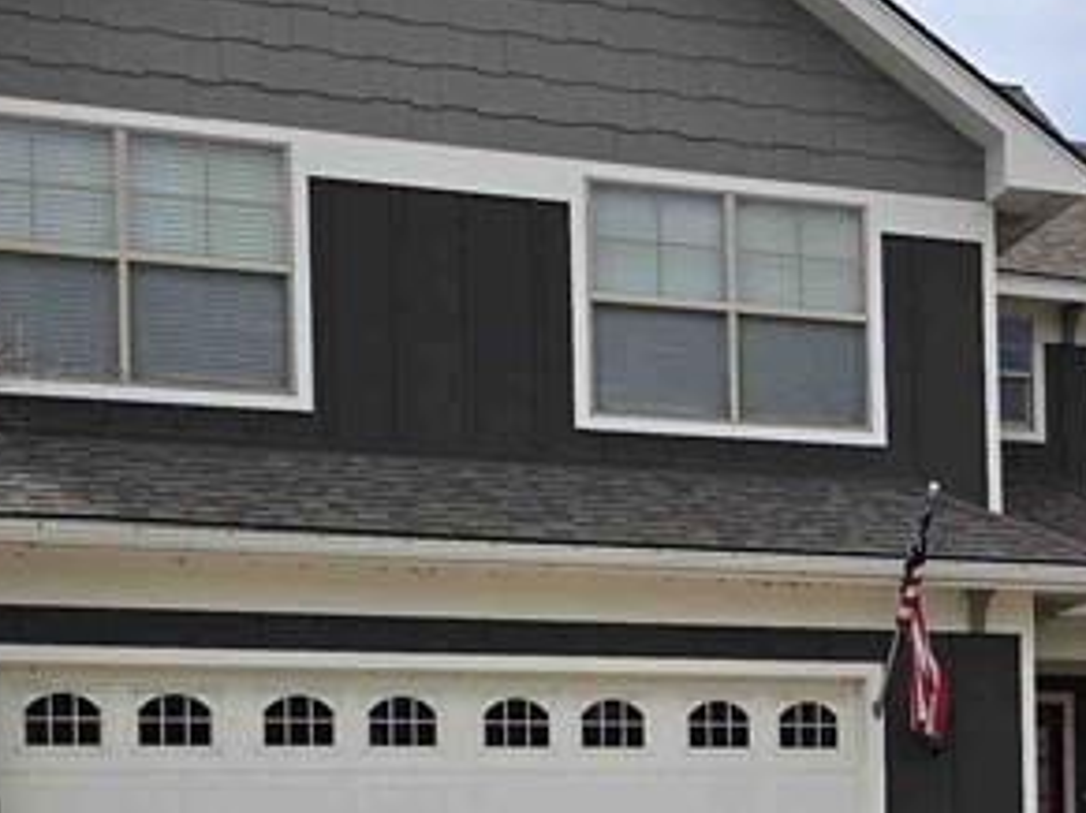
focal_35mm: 81
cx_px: 1373
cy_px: 850
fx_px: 2540
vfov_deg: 17.7
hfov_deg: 21.9
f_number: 1.7
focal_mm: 6.3
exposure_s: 1/981
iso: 12
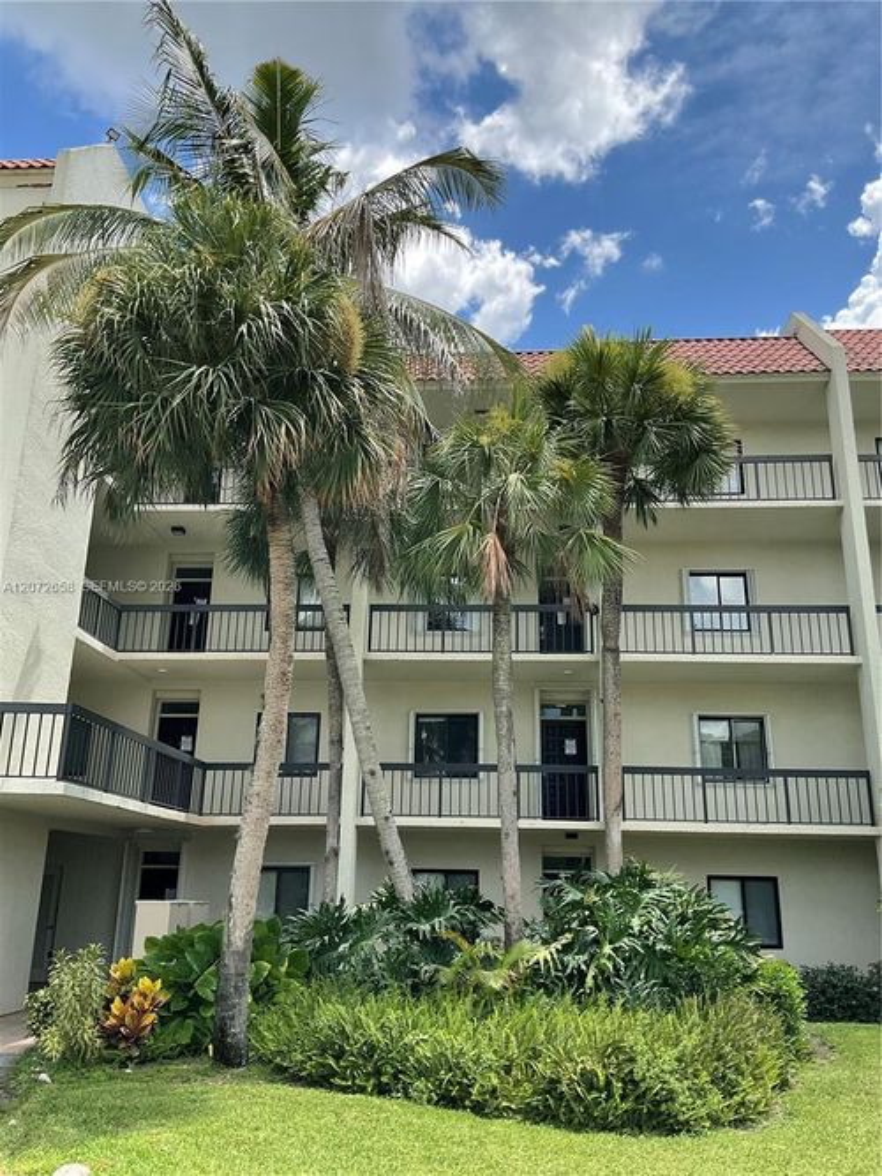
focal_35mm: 29
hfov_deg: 48.2
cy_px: 588
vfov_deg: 61.7
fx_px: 986
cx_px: 441
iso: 25
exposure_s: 1/978
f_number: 1.8
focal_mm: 3
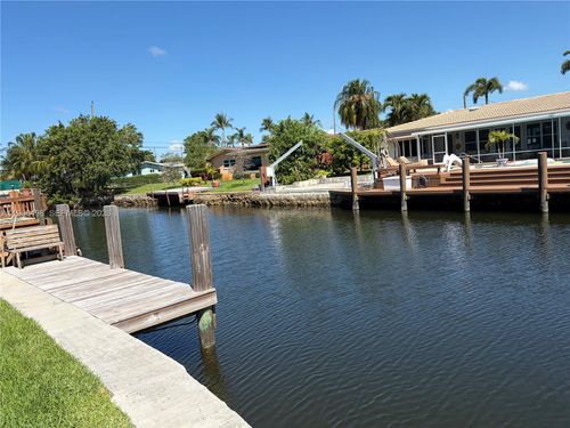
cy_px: 214
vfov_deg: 53.1
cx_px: 285
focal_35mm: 26
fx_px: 428
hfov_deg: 67.3
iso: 50
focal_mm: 5.96
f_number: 1.6
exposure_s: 1/3448
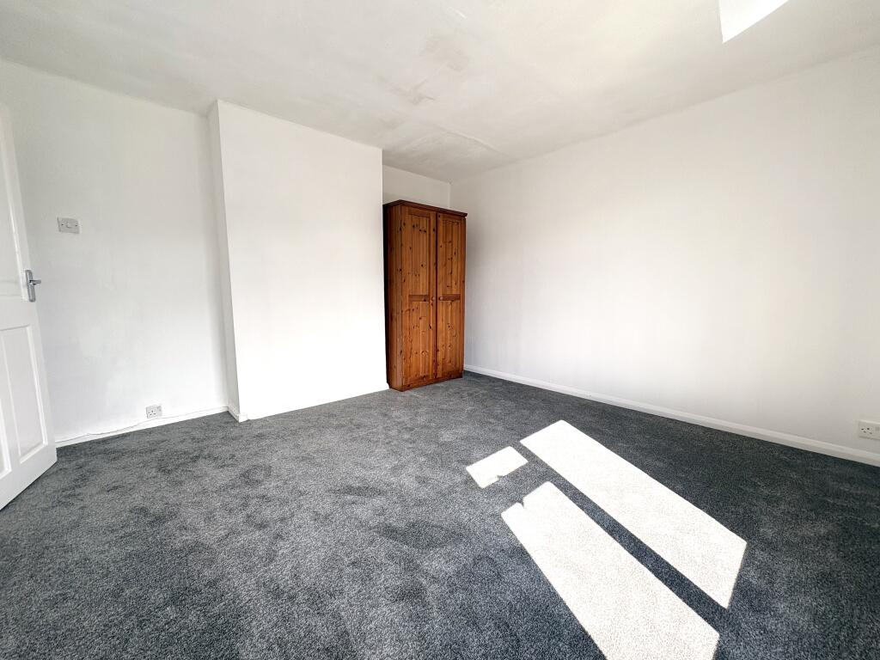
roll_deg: +0.2
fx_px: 356
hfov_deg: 102.1
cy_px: 330
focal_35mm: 14
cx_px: 440
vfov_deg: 85.7
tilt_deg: -6.8
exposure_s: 1/195
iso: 50
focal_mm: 2.22
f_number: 2.2
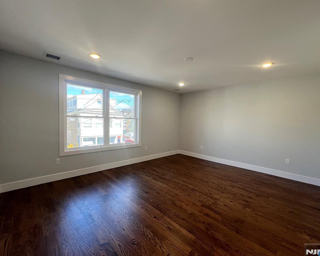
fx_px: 133
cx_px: 163
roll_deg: -1.1
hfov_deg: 100.7
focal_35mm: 14
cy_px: 128
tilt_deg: -3.1
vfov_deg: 88.0
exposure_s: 1/120
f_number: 1.8
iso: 50
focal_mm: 1.57
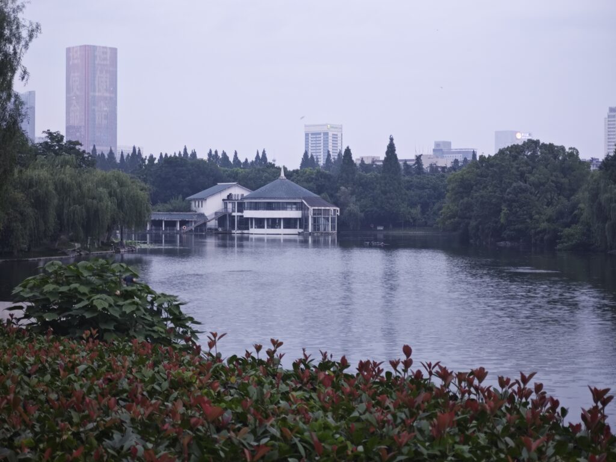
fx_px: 1335
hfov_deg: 26.0
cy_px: 231
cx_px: 308
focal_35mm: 75
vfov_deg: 19.6
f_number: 2
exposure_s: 1/71.8
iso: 1000
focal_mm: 10.1
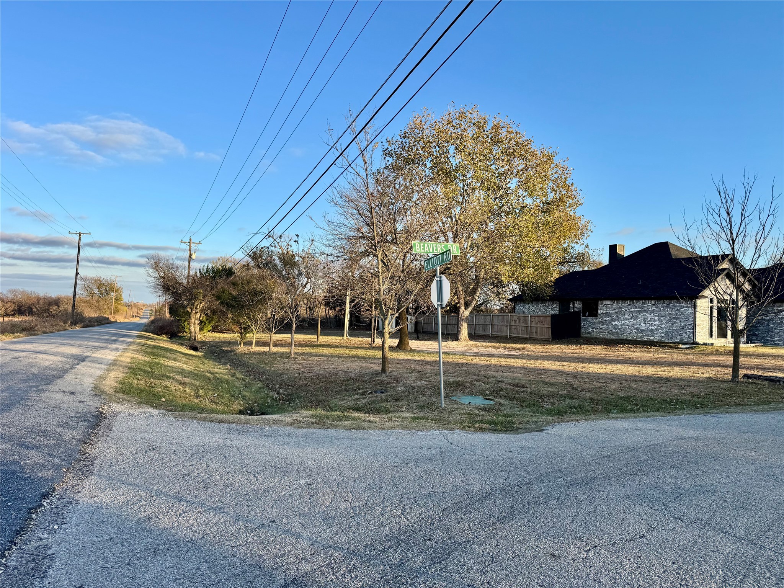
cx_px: 392
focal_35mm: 24
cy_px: 294
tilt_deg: +2.7
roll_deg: -0.4
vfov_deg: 56.8
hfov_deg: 71.6
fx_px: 544
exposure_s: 1/1869
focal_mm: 6.76
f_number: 1.78
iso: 80
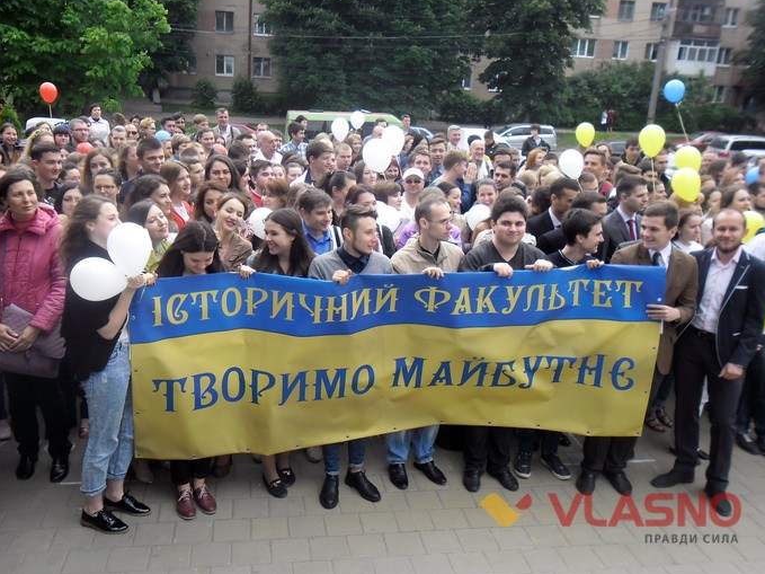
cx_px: 375
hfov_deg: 55.4
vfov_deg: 42.9
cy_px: 281
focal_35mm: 33
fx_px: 729
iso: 100
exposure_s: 1/90
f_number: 3.7
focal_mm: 5.7
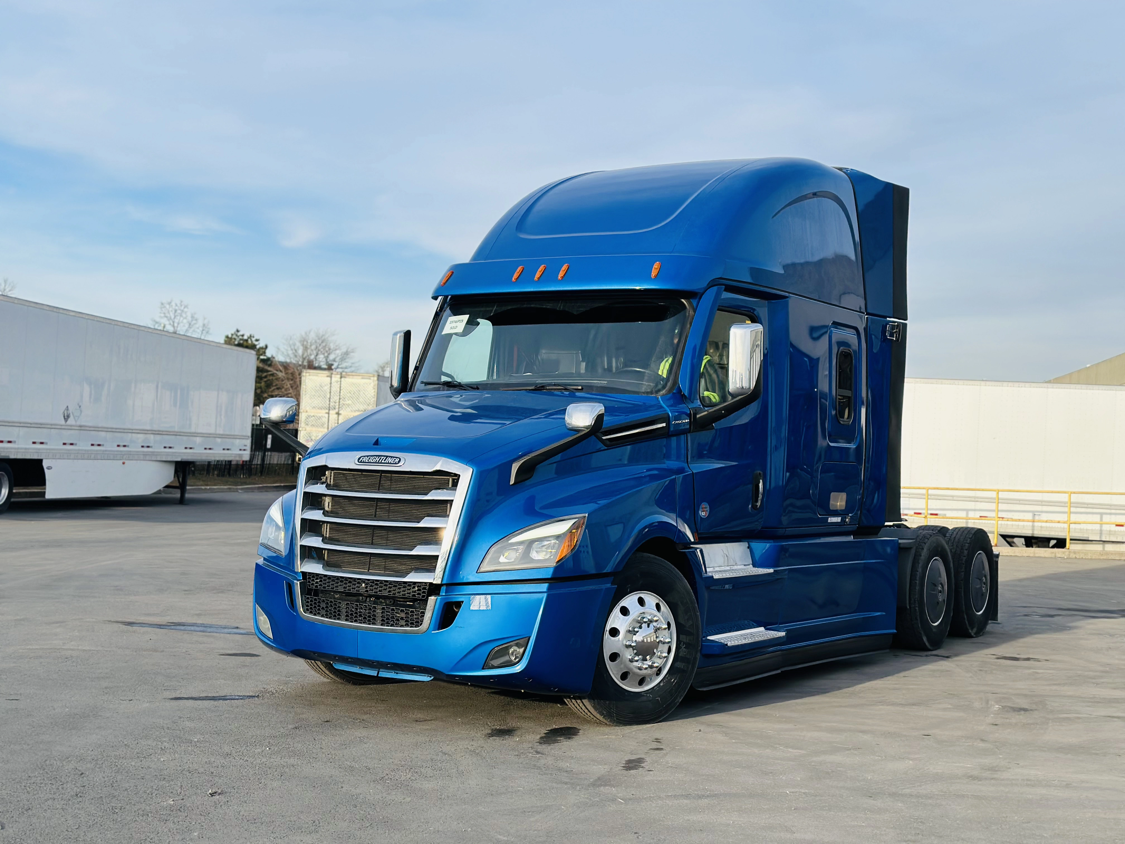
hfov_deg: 39.7
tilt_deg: +0.3
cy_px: 422
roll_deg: -1.7
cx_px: 562
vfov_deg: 30.3
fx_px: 1560
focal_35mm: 48
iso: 80
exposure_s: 1/2203
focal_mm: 6.86
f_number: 1.78
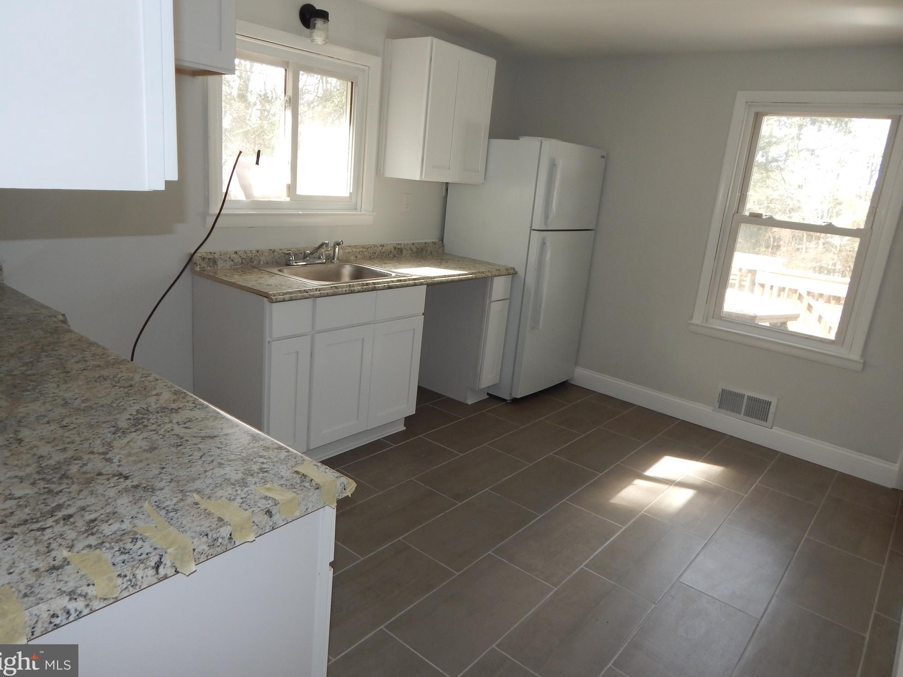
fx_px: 600
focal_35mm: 23
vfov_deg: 58.9
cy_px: 328
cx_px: 435
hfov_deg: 73.9
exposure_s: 1/40
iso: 125
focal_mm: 4
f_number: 3
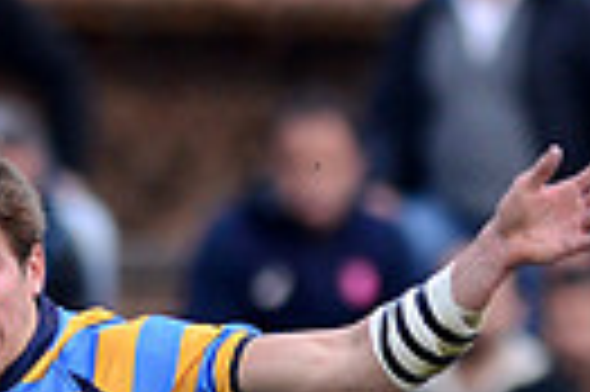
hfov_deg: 1.1
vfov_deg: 0.7
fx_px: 30429
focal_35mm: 1859
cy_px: 813
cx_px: 590
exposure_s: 1/1000
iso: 1100
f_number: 4
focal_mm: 420
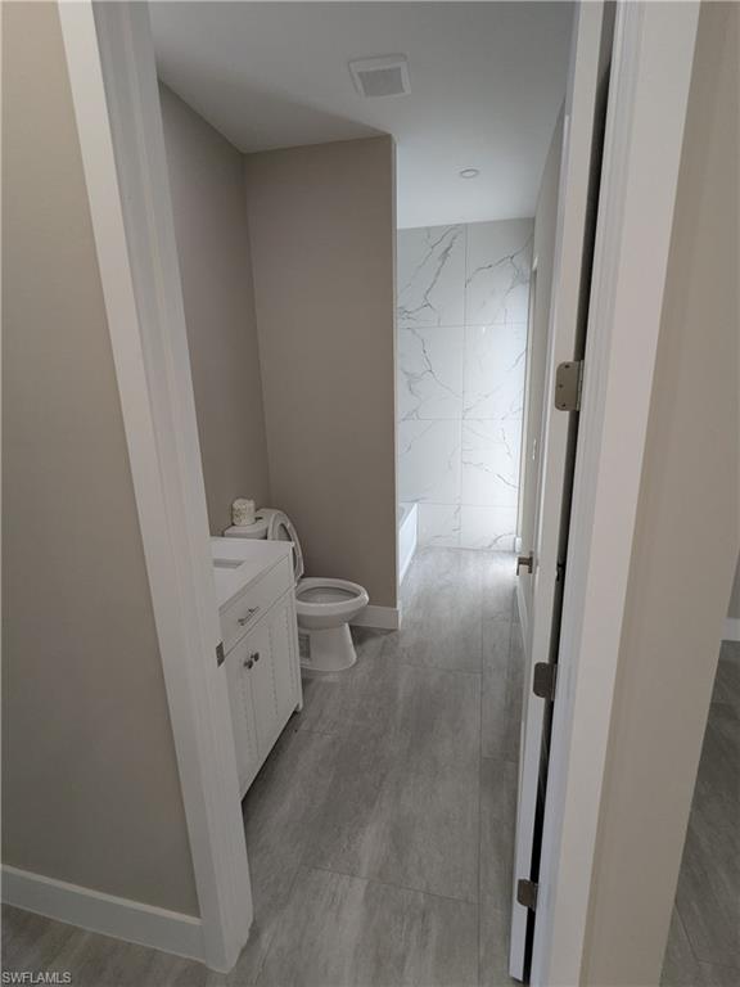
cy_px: 494
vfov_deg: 94.5
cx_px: 370
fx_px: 456
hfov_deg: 78.1
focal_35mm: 16
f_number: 2.2
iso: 122
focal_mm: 2.35
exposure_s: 1/60
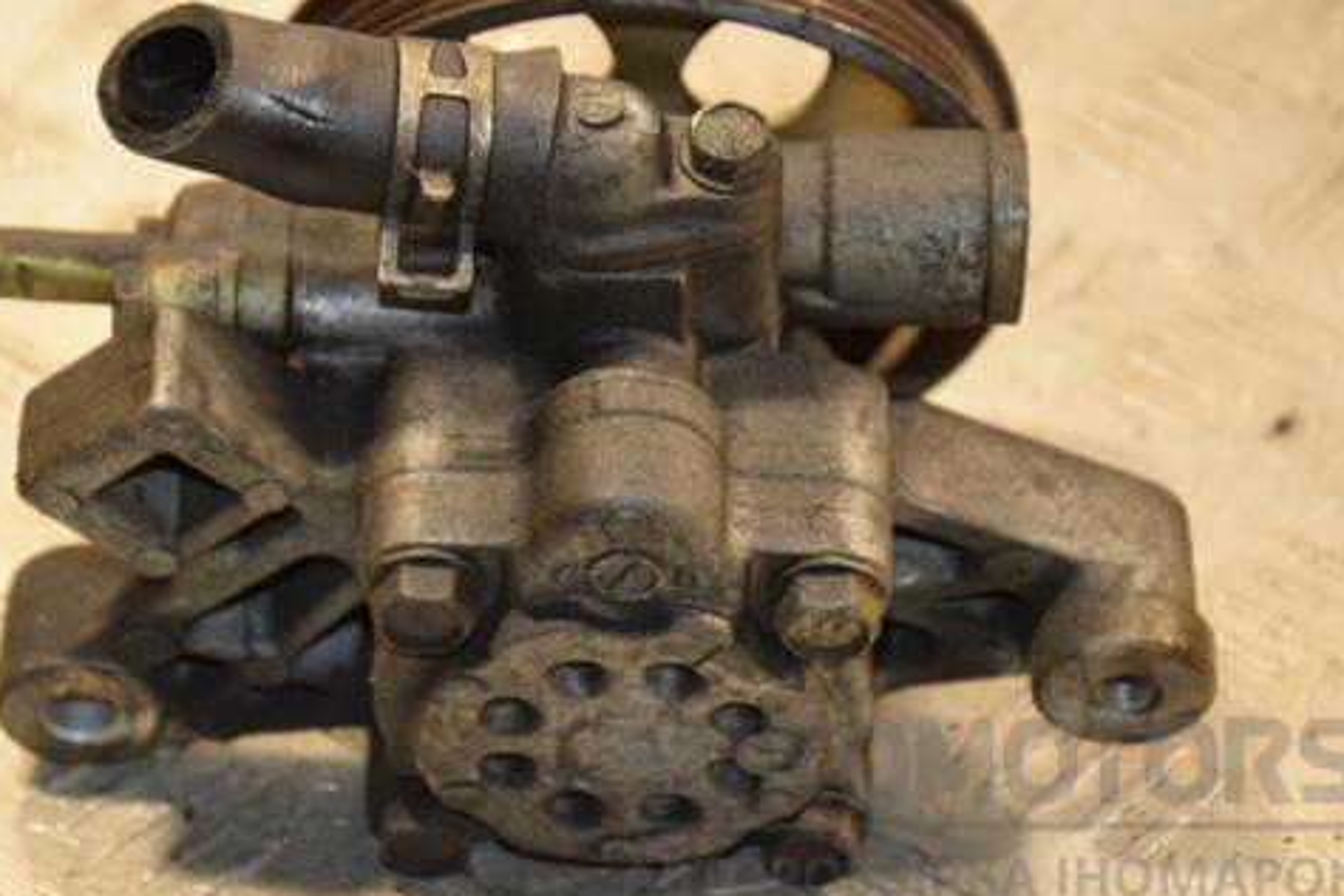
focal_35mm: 171
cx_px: 567
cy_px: 383
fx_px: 6384
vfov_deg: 8.0
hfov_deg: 12.0
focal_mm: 90
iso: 800
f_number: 5.6
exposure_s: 1/80
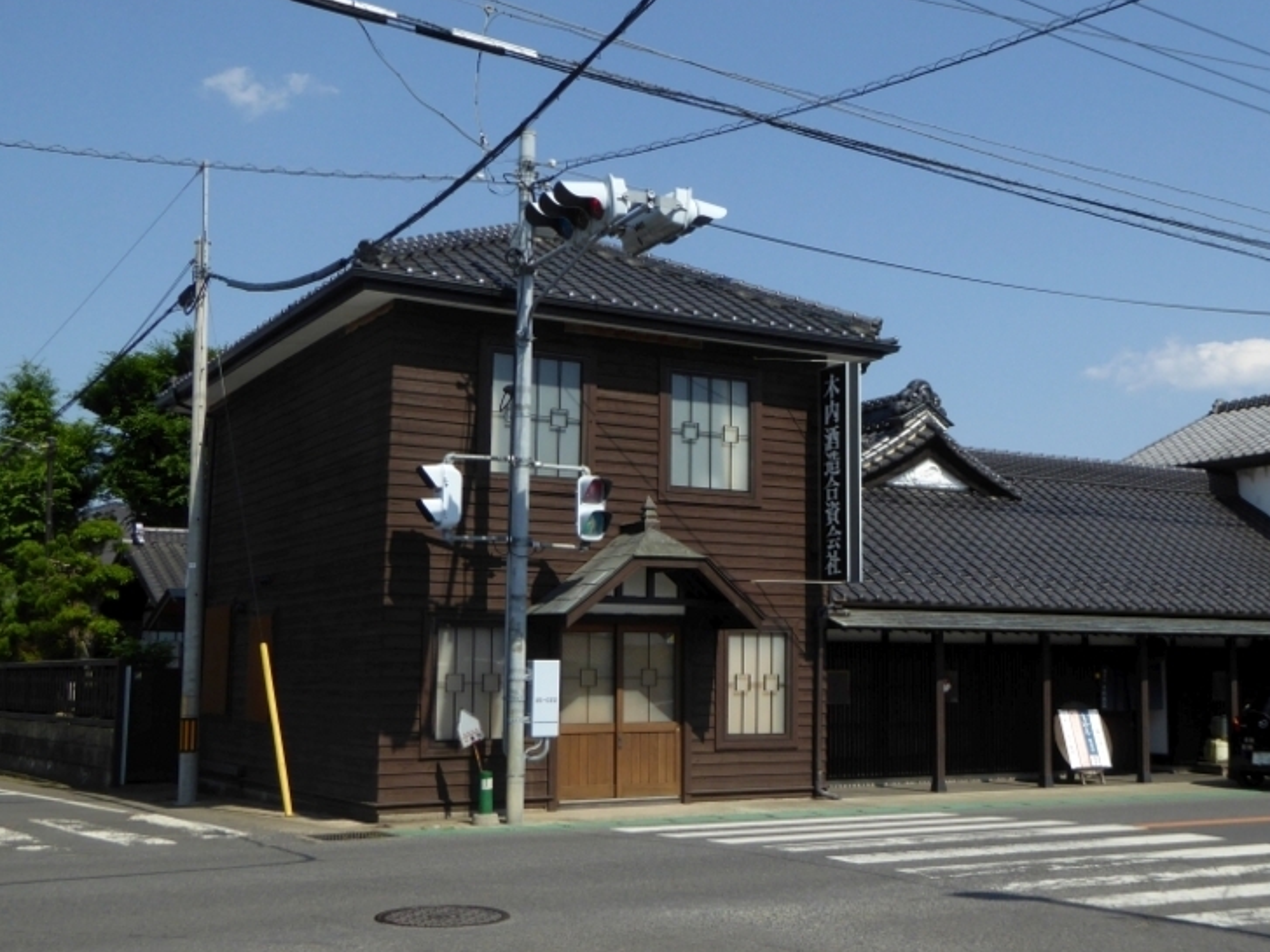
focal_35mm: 44
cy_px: 500
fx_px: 1614
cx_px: 790
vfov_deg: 32.9
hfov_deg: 42.6
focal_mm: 5.4
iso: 100
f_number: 3.5
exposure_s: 1/1300
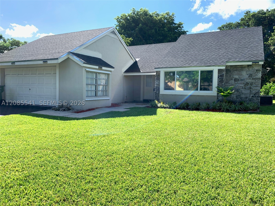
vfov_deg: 53.1
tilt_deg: -2.3
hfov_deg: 67.3
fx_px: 207
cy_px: 103
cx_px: 138
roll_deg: -0.8
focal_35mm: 26
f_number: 1.8
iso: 25
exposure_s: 1/911
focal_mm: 4.25
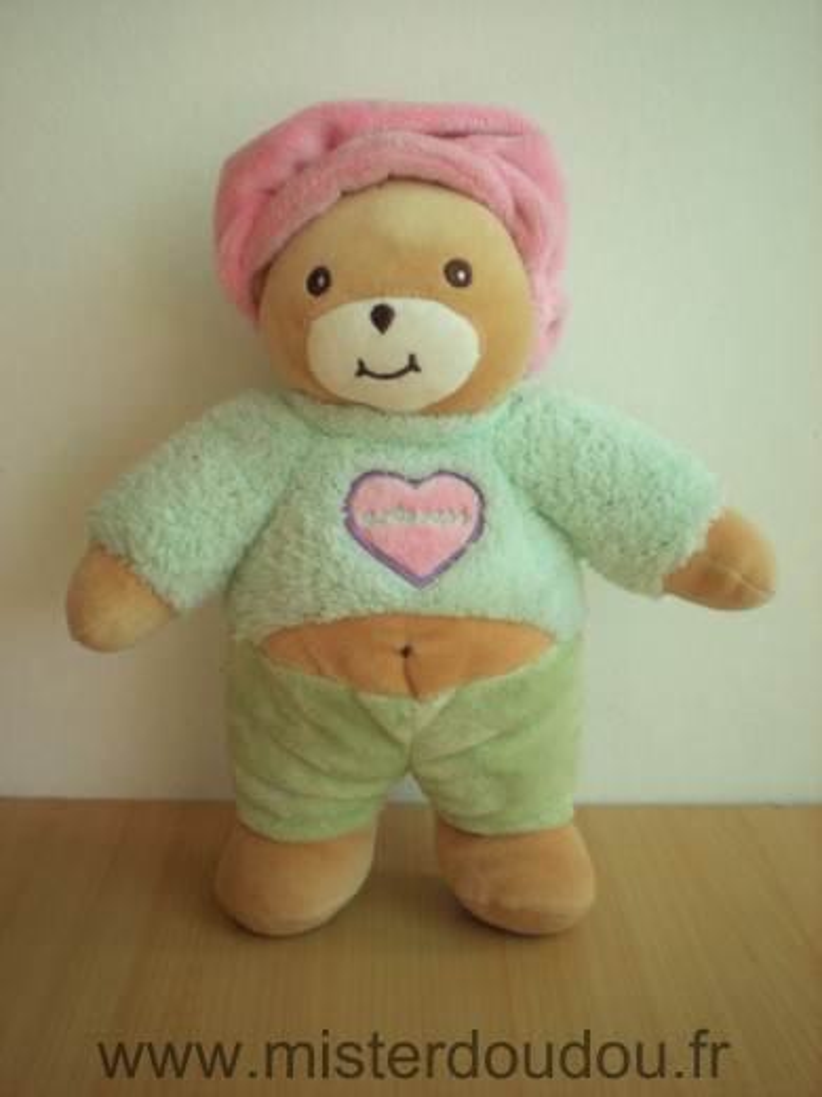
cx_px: 411
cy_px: 548
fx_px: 1203
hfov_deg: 37.7
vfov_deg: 49.0
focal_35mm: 38
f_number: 3.1
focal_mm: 6.3
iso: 64
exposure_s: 1/94.6
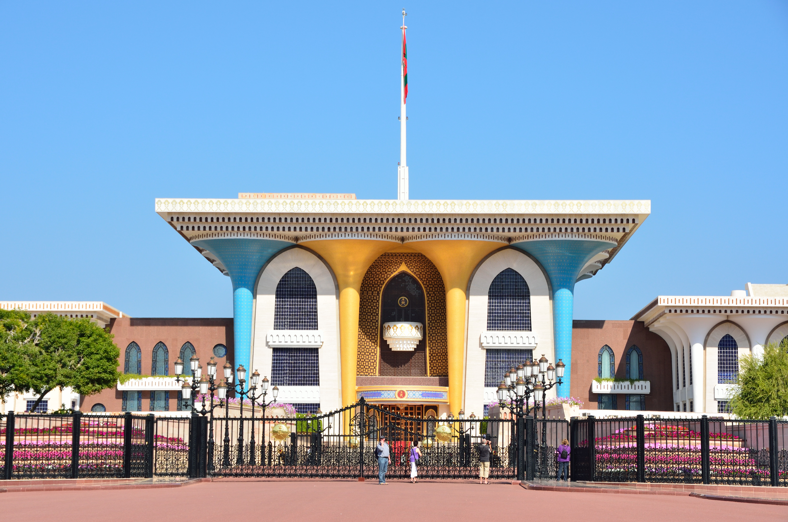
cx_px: 394
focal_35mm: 93
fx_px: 2031
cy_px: 261
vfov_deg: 14.6
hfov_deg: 22.0
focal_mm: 62
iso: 200
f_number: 10
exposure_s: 1/320
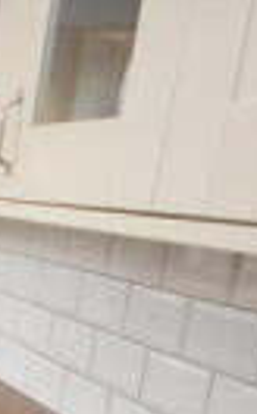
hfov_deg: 11.2
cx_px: -501
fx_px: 855
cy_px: 405
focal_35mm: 76
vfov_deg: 25.9
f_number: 4.5
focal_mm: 10
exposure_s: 1/80
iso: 400
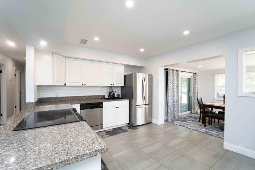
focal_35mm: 15
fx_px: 106
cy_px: 87
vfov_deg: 77.3
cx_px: 126
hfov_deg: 100.4
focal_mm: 14
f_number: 5.6
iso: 1250
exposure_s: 1/160
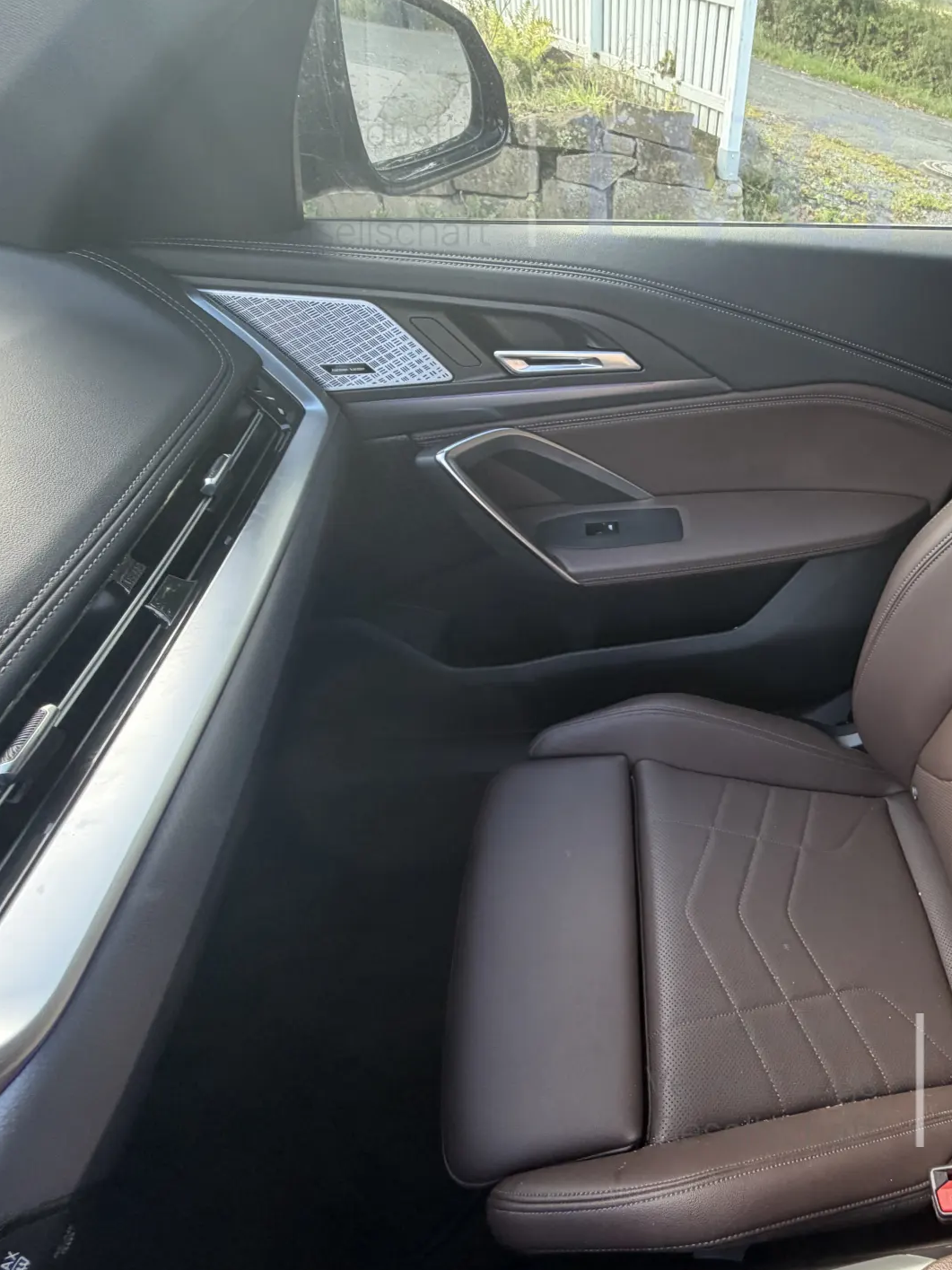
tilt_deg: -40.3
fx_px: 697
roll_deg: -12.5
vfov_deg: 84.7
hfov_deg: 62.4
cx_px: 773
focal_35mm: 19
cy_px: 630
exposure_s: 1/121
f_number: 2.2
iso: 160
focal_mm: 2.22
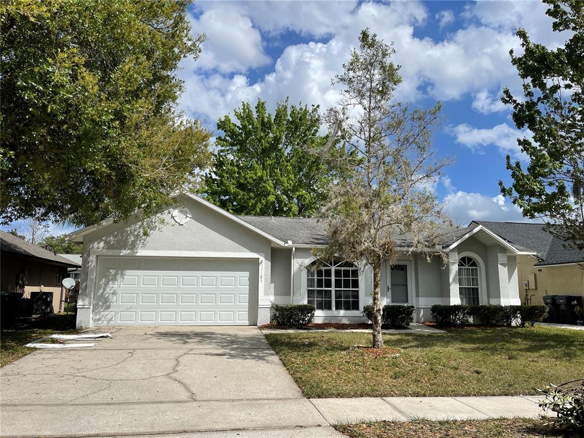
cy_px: 219
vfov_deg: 53.1
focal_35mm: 26
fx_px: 439
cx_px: 292
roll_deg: -0.7
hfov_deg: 67.3
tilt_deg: +8.1
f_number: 1.6
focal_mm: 5.1
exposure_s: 1/5618
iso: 32
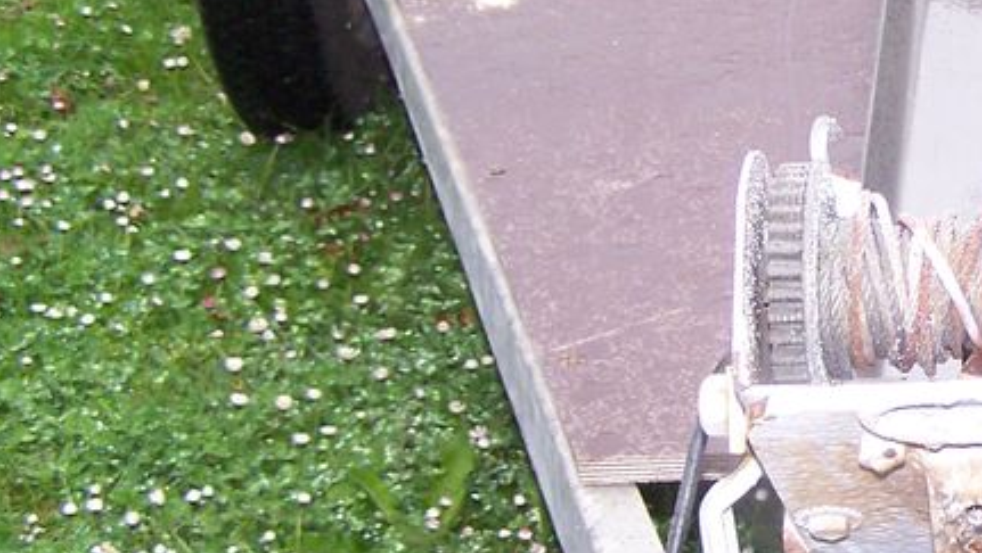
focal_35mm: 96
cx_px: 1089
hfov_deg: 21.1
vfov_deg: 12.6
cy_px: 141
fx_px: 2501
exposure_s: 1/125
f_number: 2.8
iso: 140
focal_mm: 6.3
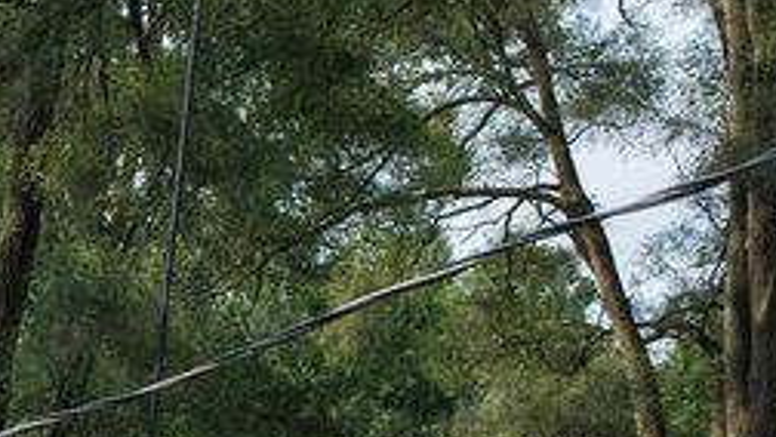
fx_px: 2450
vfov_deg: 9.8
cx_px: -594
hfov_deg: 15.6
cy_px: 694
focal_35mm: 119
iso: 100
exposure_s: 1/500
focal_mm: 14.45
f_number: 2.8
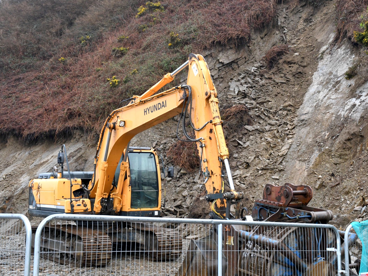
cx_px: 195
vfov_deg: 25.4
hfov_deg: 33.5
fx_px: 612
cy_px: 139
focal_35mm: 58
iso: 2000
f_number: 8
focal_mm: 35
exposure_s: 1/250
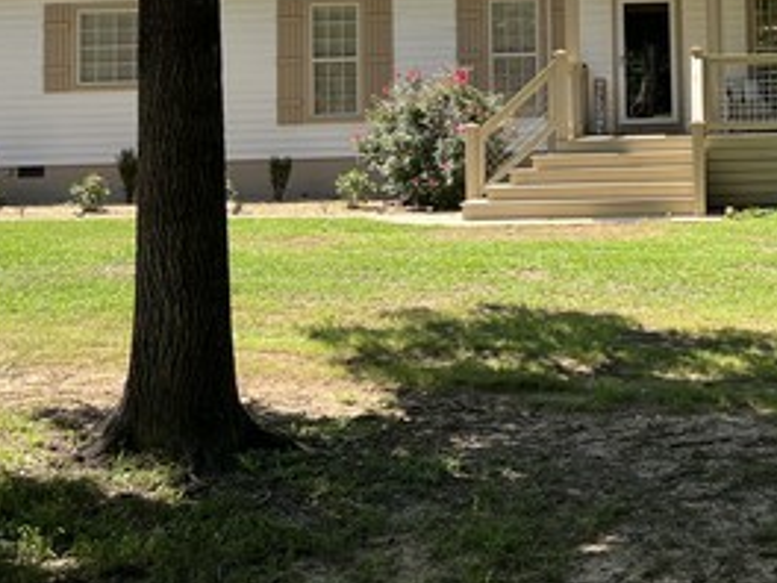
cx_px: 689
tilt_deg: +5.5
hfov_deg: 29.5
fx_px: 1414
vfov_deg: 22.4
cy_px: 0
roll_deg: +2.5
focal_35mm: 63
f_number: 1.6
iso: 50
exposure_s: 1/1175
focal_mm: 5.1
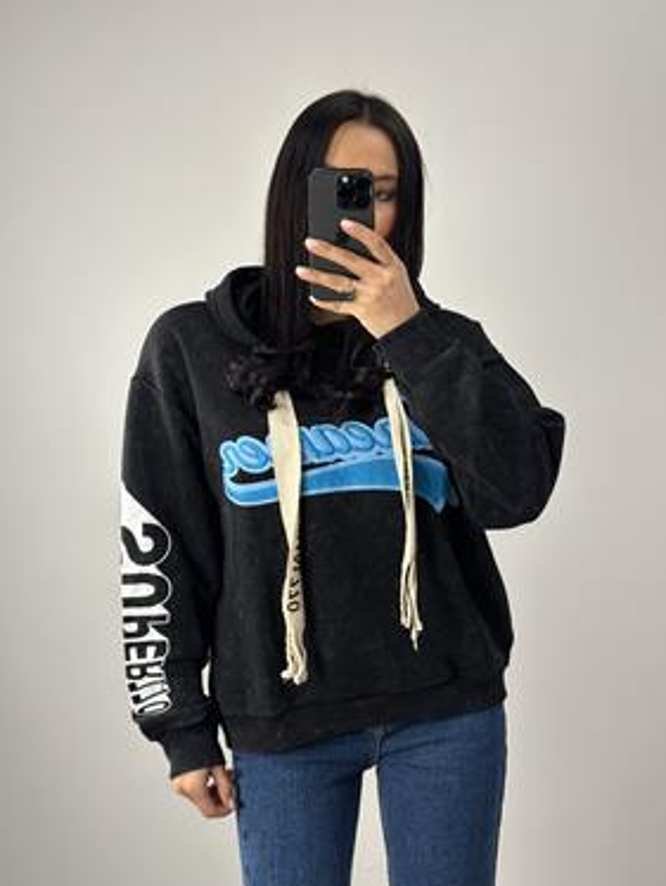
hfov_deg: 27.6
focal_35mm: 53
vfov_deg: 36.1
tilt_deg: -19.6
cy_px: 463
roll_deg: +1.6
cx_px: 341
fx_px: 1358
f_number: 1.78
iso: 200
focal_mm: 6.86
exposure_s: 1/100
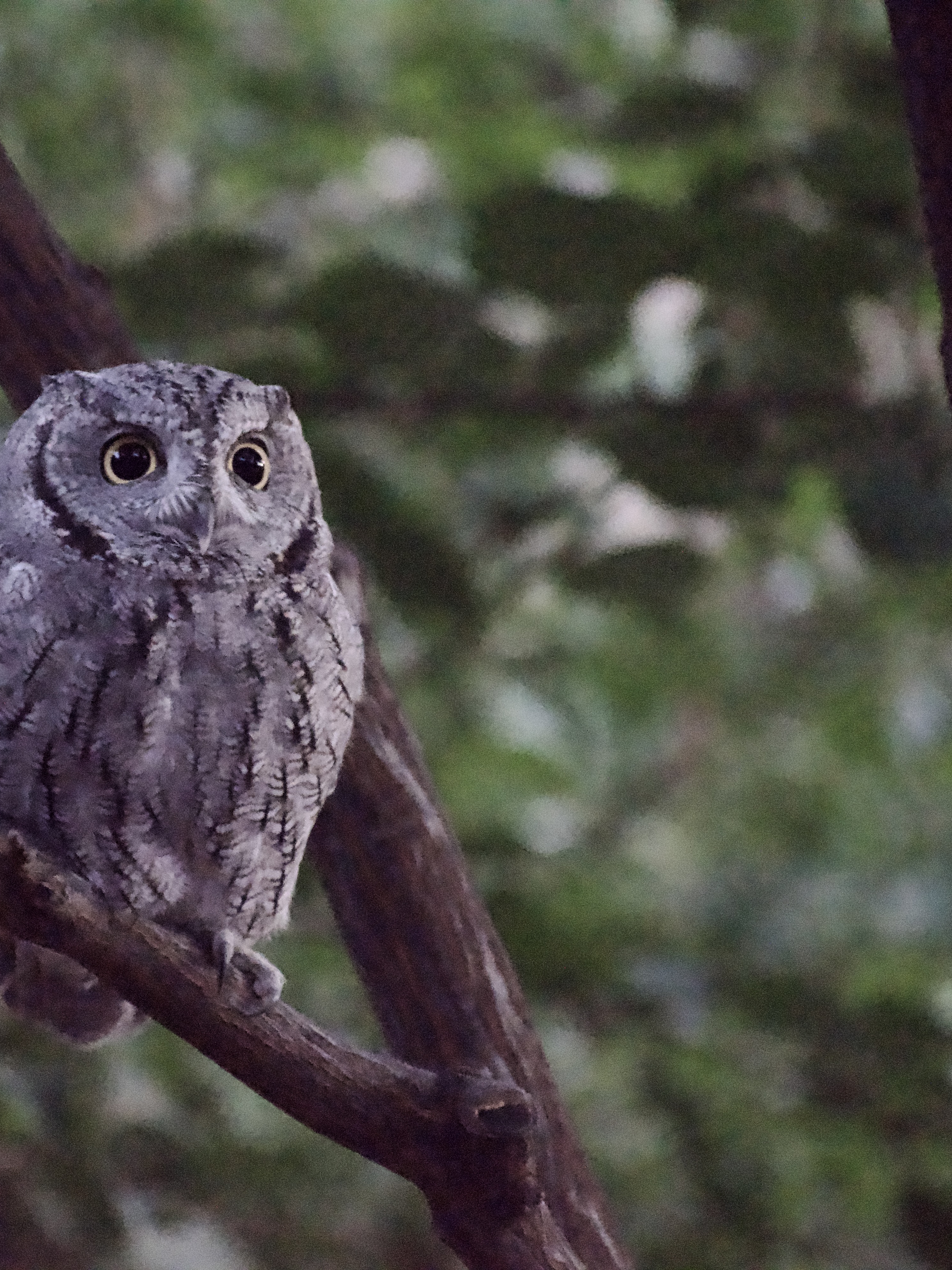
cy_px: 635
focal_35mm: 563
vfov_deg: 3.5
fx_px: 20645
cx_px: 146
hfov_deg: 2.6
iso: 12800
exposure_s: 1/8
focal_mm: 260
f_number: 6
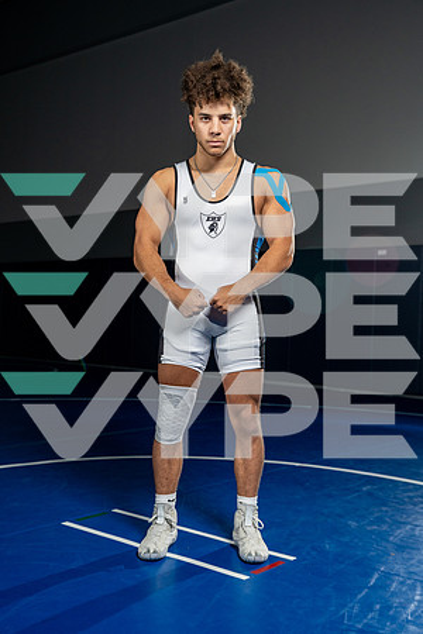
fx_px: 705
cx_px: 212
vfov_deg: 48.5
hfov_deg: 33.4
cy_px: 317
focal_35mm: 40
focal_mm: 40
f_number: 4
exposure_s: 1/125
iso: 800
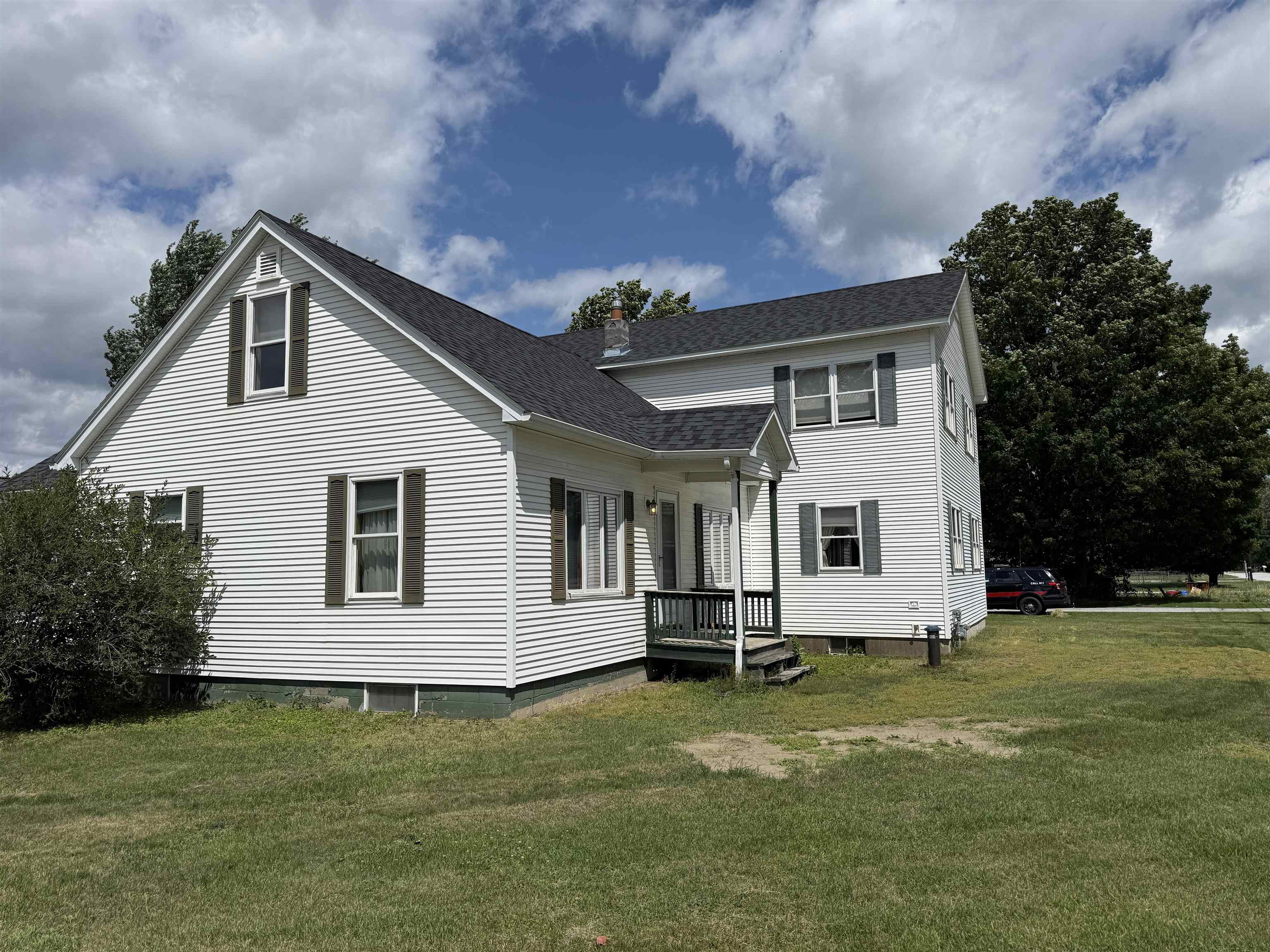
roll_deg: +1.4
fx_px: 881
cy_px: 476
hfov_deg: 71.6
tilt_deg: +4.6
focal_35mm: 24
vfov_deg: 56.8
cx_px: 635
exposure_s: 1/11905
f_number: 1.78
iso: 80
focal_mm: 6.76
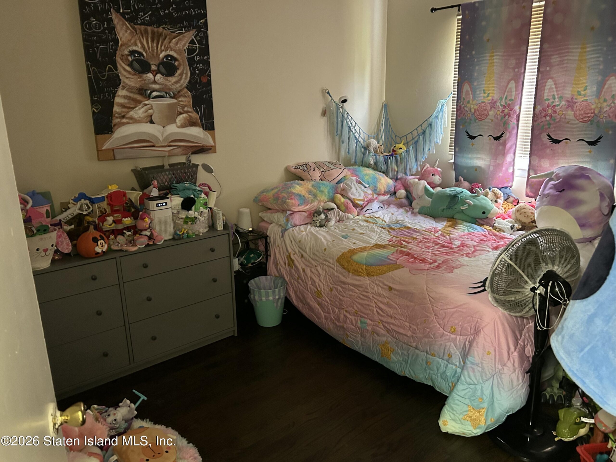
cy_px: 231
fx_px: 463
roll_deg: +1.7
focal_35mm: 26
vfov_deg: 53.1
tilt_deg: -13.9
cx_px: 308
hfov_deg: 67.3
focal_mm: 5.7
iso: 640
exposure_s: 1/40
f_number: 1.5
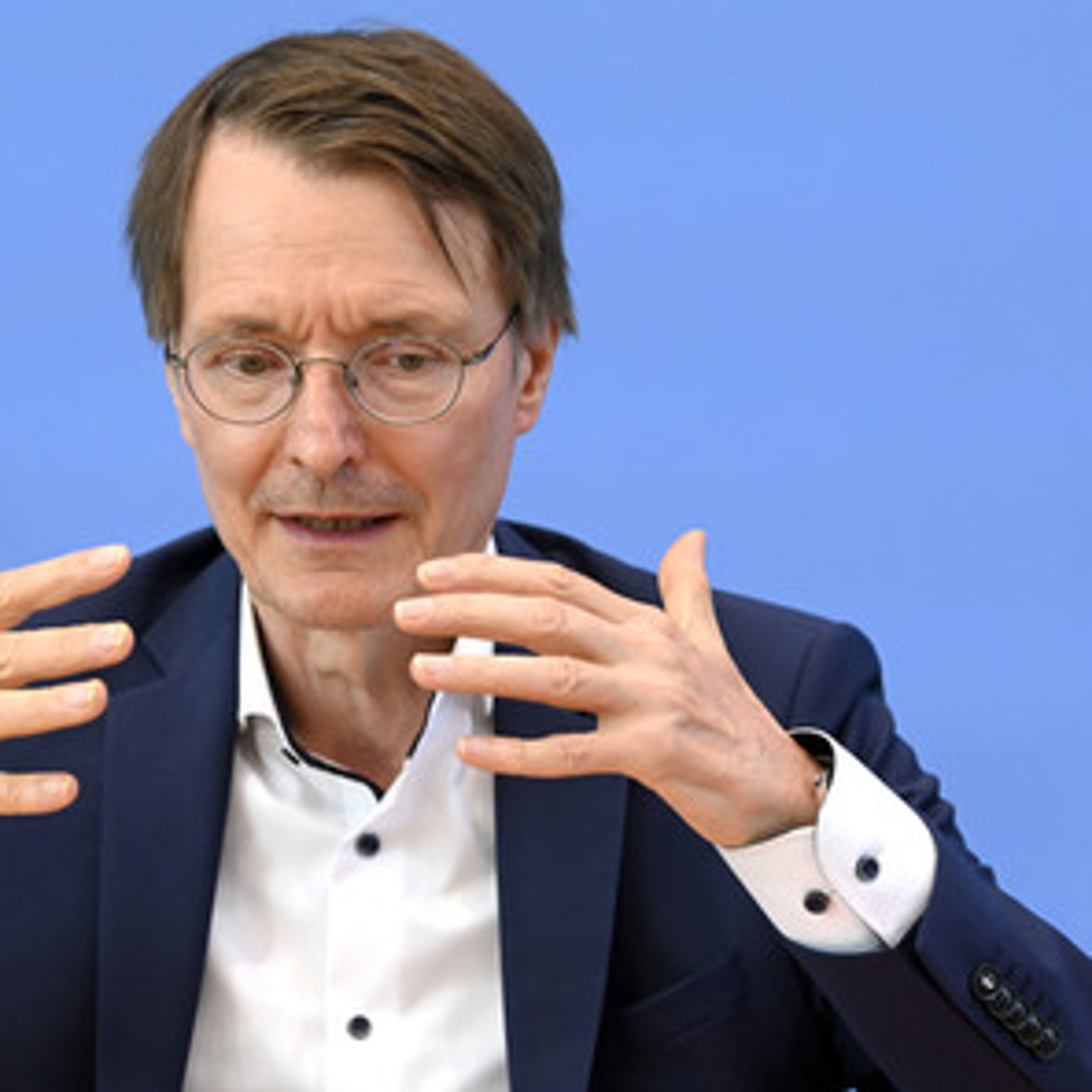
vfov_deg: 11.6
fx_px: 5354
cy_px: 542
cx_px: 408
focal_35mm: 150
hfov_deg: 11.6
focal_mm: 116
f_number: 5
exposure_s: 1/400
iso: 1600
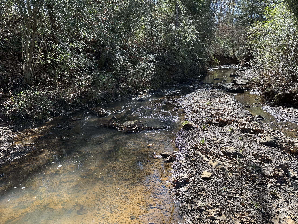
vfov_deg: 56.8
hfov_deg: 71.6
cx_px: 149
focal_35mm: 24
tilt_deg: -14.7
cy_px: 112
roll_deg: -0.1
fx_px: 207
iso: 80
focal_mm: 6.86
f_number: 1.78
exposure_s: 1/496
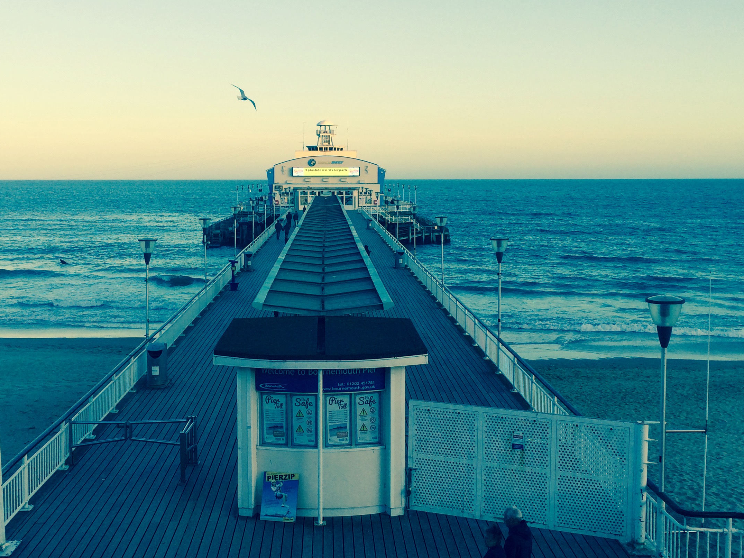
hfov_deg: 42.9
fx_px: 946
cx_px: 322
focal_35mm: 44
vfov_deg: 32.8
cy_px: 240
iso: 32
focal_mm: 4.15
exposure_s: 1/562
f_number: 2.2
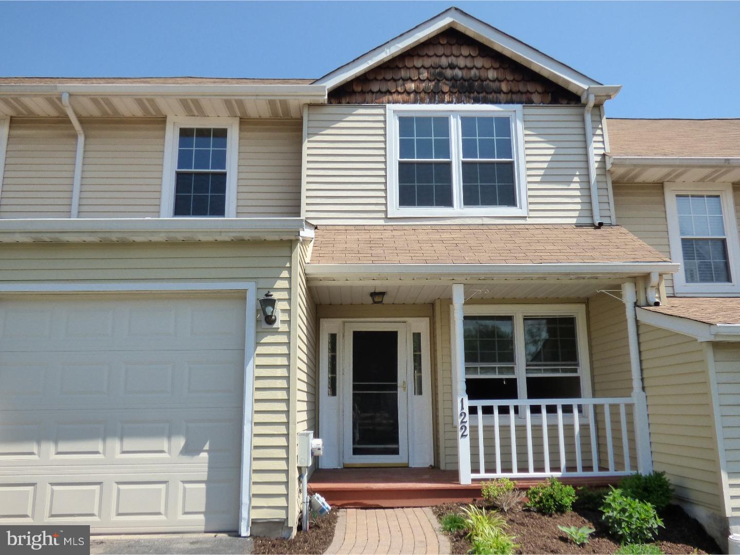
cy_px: 278
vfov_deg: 49.7
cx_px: 370
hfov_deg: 63.4
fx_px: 599
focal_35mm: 28
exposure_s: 1/800
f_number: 4
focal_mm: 5.04
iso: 200
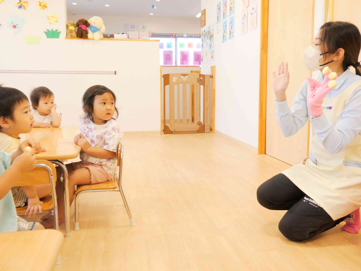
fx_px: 344
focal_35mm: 33
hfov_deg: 55.4
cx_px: 180
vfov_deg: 42.9
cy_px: 136
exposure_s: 1/80
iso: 125
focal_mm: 5.8
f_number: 3.6
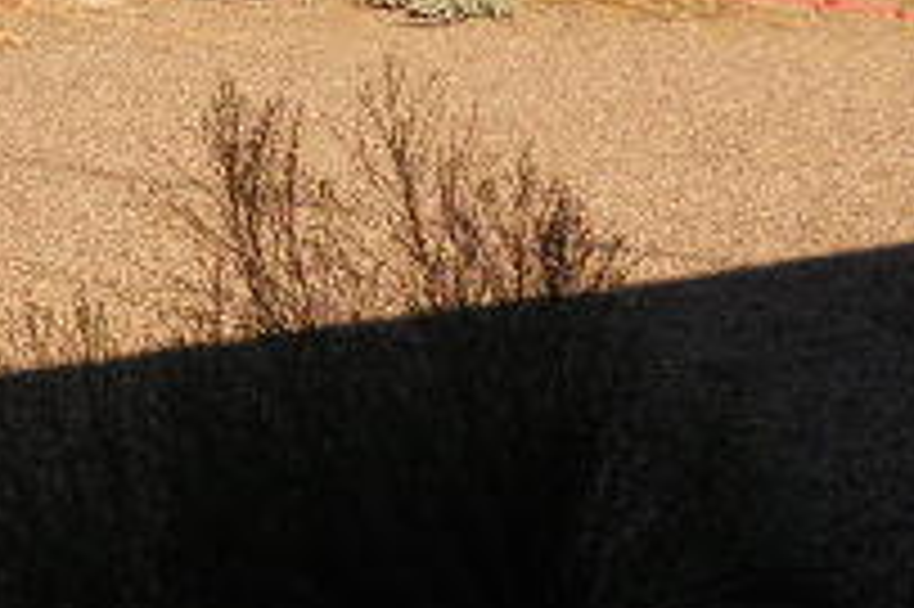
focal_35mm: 105
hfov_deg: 18.2
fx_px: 2664
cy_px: 279
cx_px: -252
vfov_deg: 13.0
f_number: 3.5
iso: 80
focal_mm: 5.8
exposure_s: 1/1000
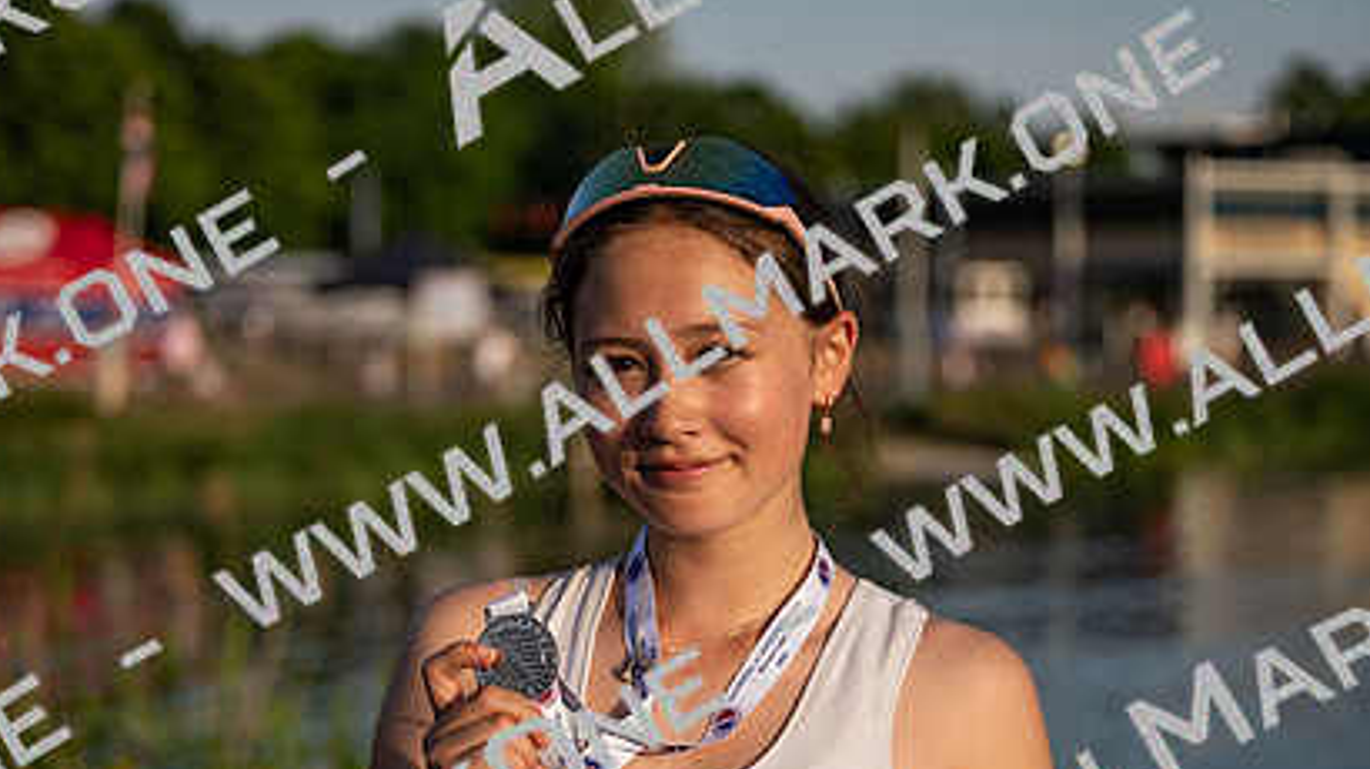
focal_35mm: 89
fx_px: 3231
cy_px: 637
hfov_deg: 23.9
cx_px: 628
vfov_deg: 13.5
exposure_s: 1/2000
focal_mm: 60
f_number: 2.8
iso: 64
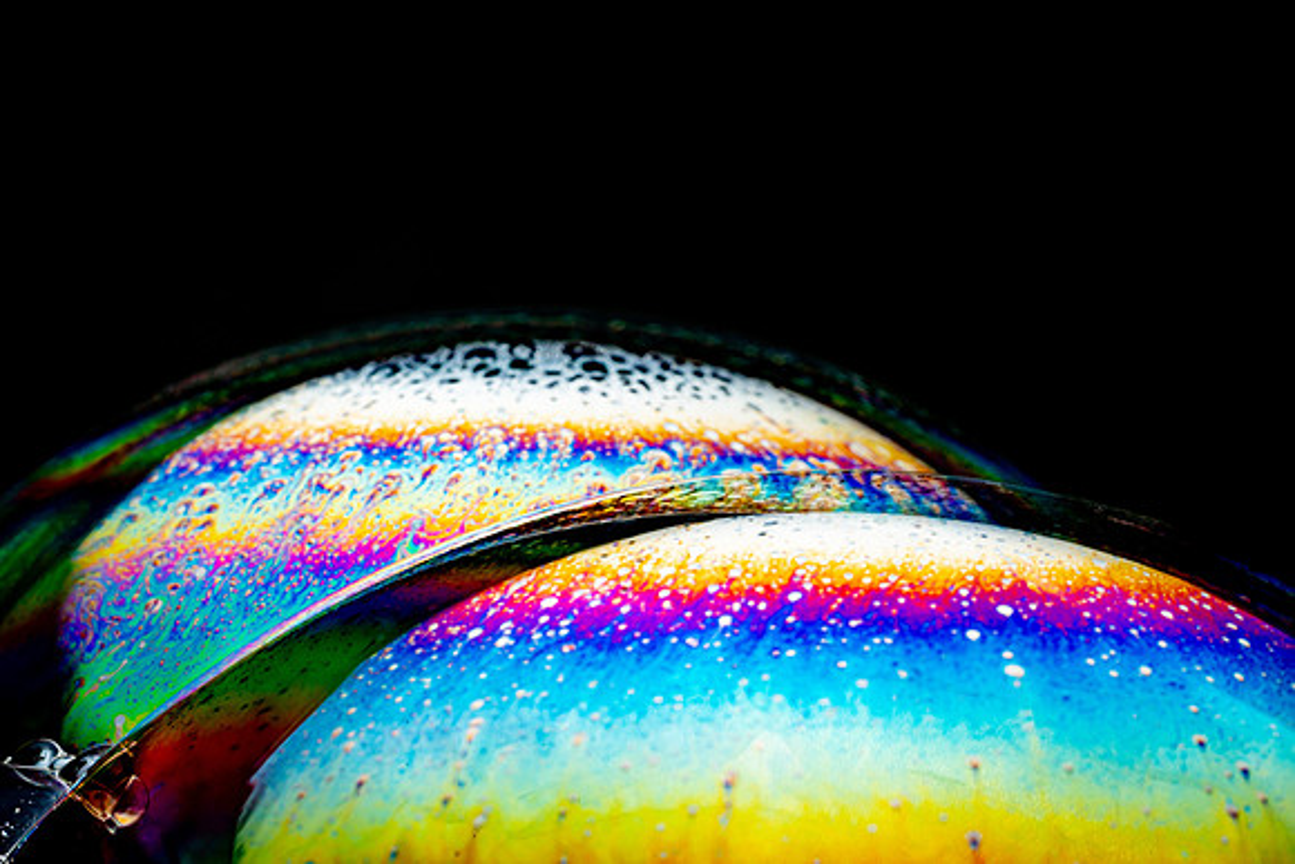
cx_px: 648
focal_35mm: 90
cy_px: 432
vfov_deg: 15.2
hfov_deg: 22.6
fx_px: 3238
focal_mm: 90
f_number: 22
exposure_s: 1/50
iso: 100
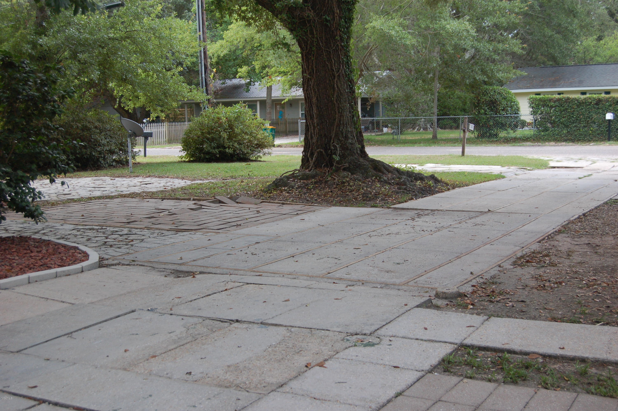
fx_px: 797
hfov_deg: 42.4
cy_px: 206
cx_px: 309
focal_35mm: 46
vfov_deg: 28.9
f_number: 5.6
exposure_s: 1/125
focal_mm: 31
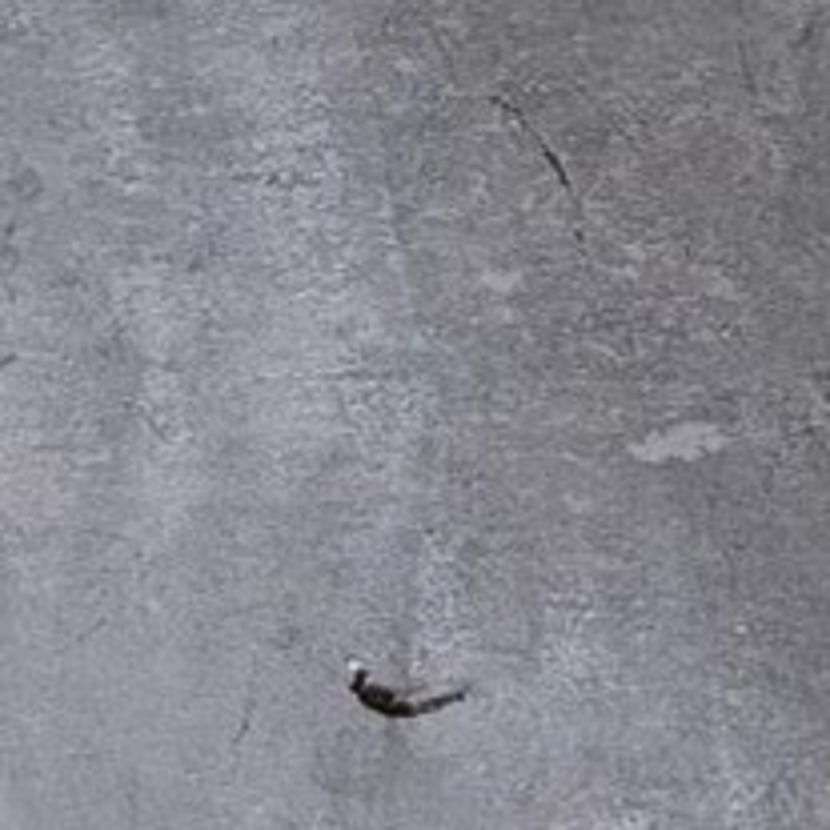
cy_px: -1957
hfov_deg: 8.3
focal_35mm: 210
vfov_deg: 7.1
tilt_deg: -15.5
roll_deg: -2.2
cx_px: 449
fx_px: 5697
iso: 125
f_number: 1.78
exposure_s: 1/149
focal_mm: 6.76
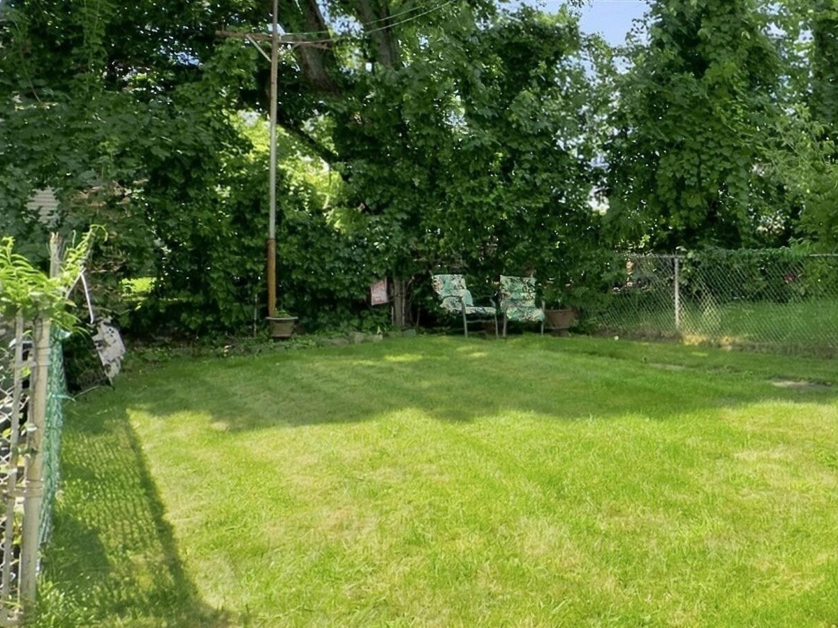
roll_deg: +0.9
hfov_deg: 48.7
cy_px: 216
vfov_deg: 40.3
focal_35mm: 35
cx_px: 705
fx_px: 847
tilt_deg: +1.5
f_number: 2.2
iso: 50
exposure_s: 1/734
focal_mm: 2.2
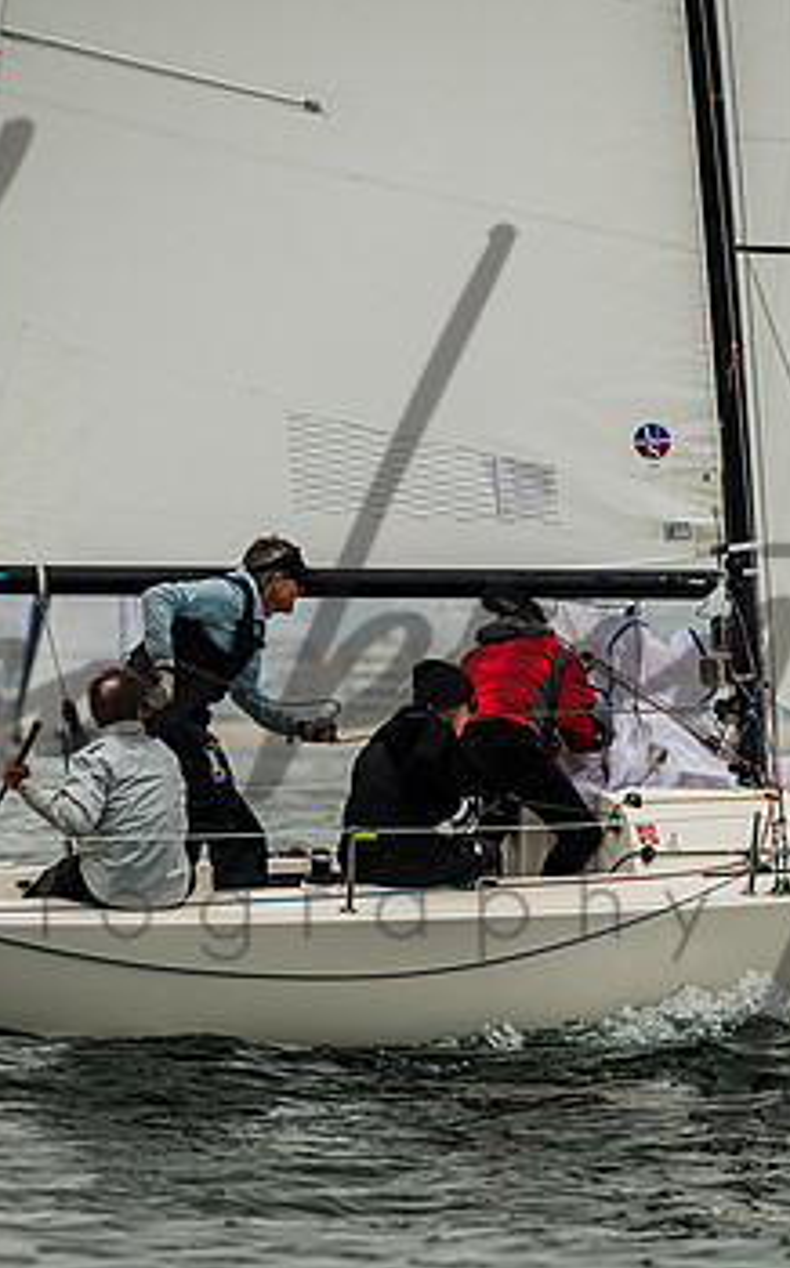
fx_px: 16818
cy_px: 709
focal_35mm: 487
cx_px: 583
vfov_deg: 4.3
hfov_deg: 2.7
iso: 250
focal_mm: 250
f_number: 5
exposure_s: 1/4000
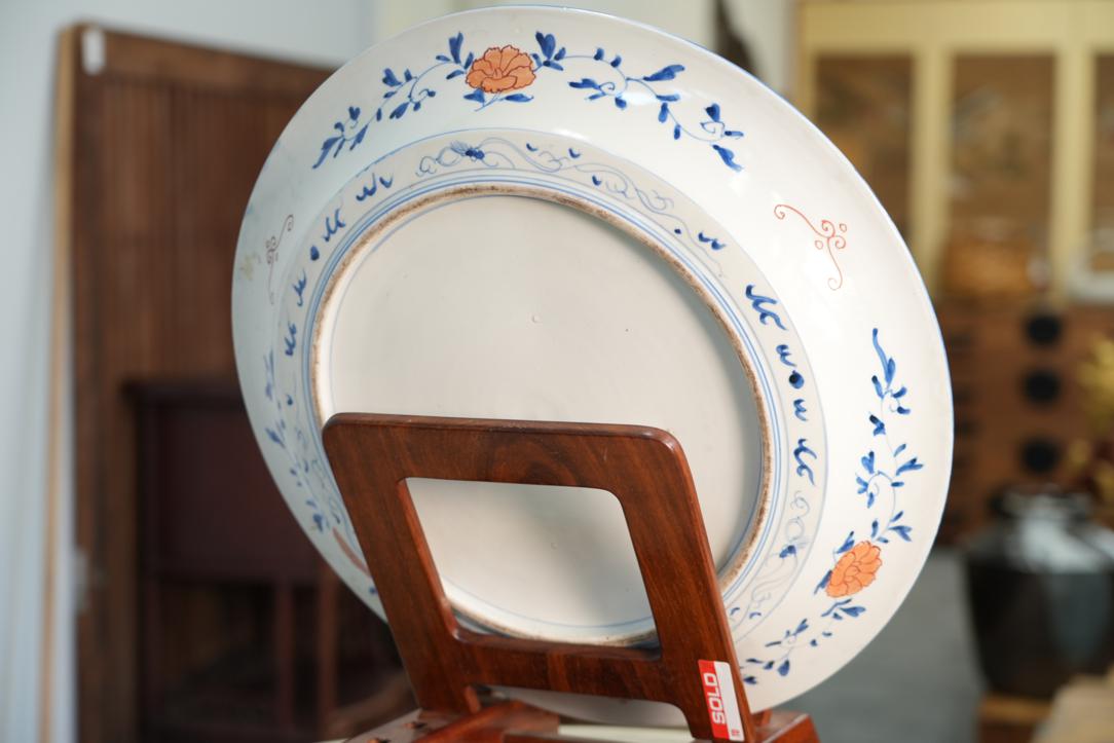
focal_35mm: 66
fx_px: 2042
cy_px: 372
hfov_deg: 30.5
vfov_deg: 20.6
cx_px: 557
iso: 800
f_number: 4
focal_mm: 66
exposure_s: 1/80
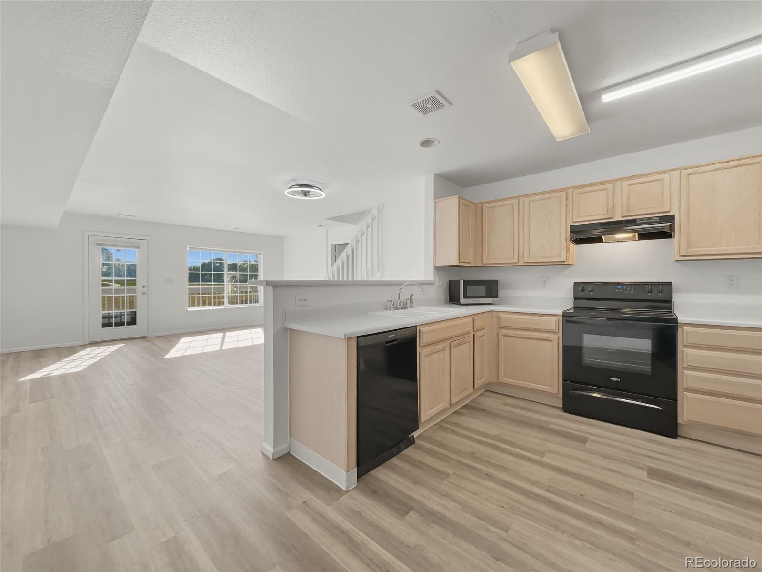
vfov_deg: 85.7
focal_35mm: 14
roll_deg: -0.8
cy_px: 286
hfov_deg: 102.1
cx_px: 381
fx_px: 308
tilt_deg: -0.8
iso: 40
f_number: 2.2
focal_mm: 2.2
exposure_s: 1/139
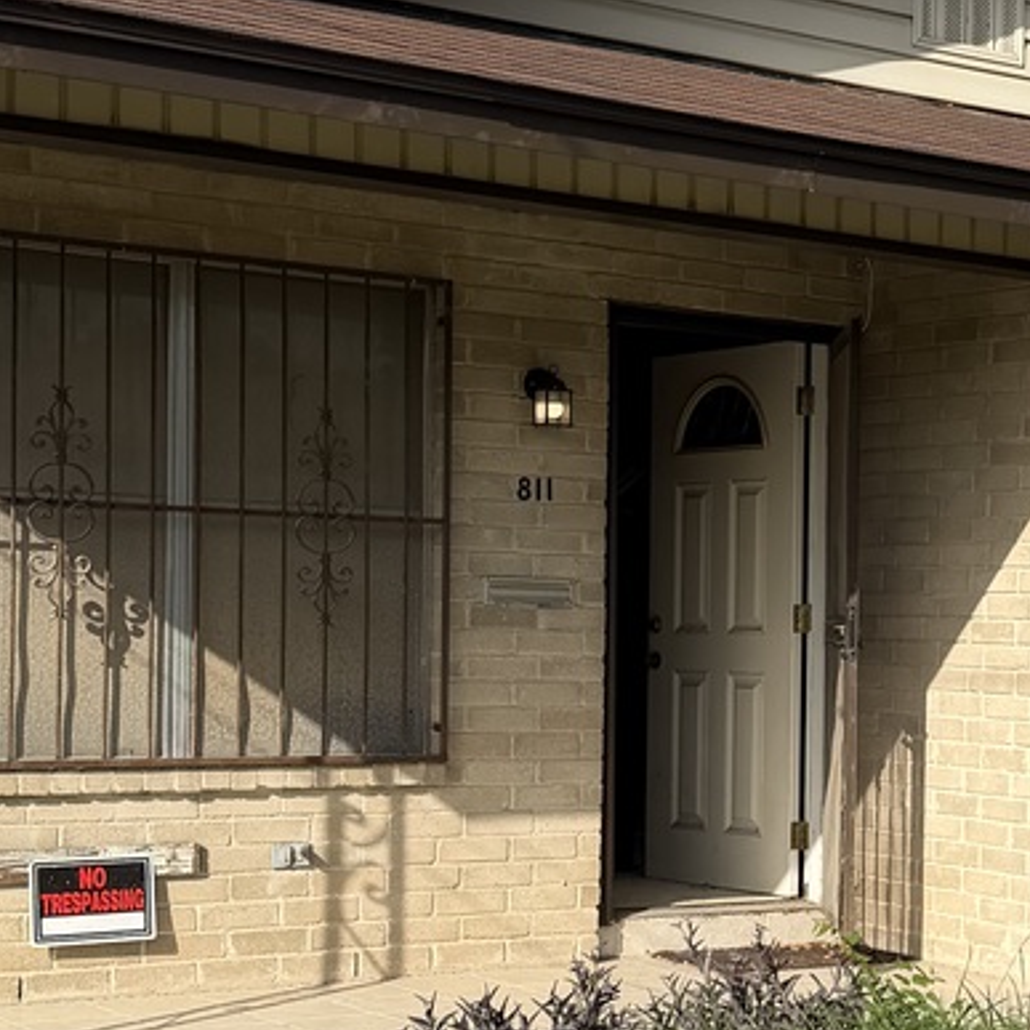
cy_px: 665
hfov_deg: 21.4
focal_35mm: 79
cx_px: 942
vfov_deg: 21.9
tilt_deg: -0.4
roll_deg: +1.8
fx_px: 2659
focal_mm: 6.76
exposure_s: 1/5714
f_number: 1.78
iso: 80
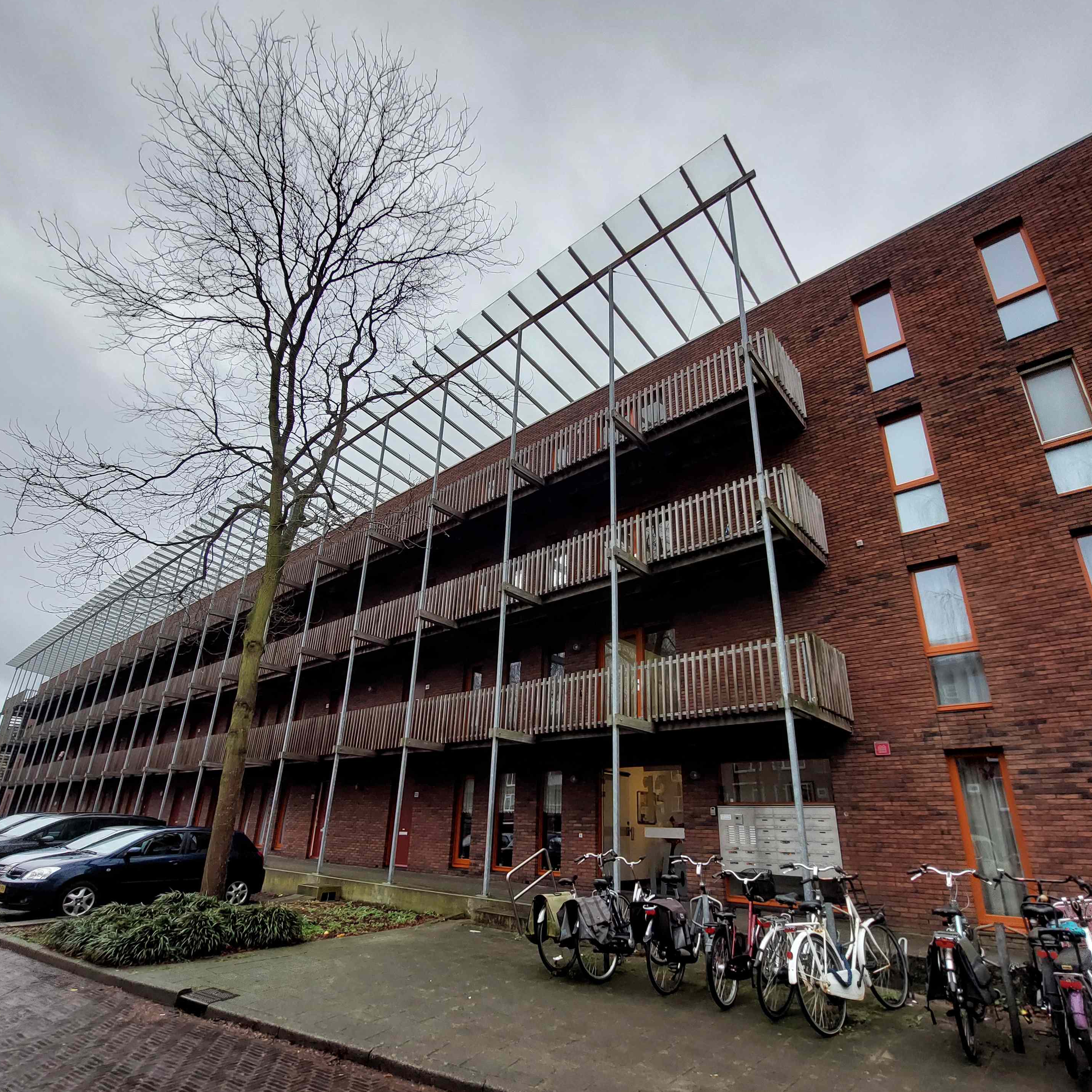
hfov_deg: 87.4
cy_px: 598
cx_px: 547
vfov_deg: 87.2
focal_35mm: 16
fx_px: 571
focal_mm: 1.74
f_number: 2.2
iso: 50
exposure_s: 1/339
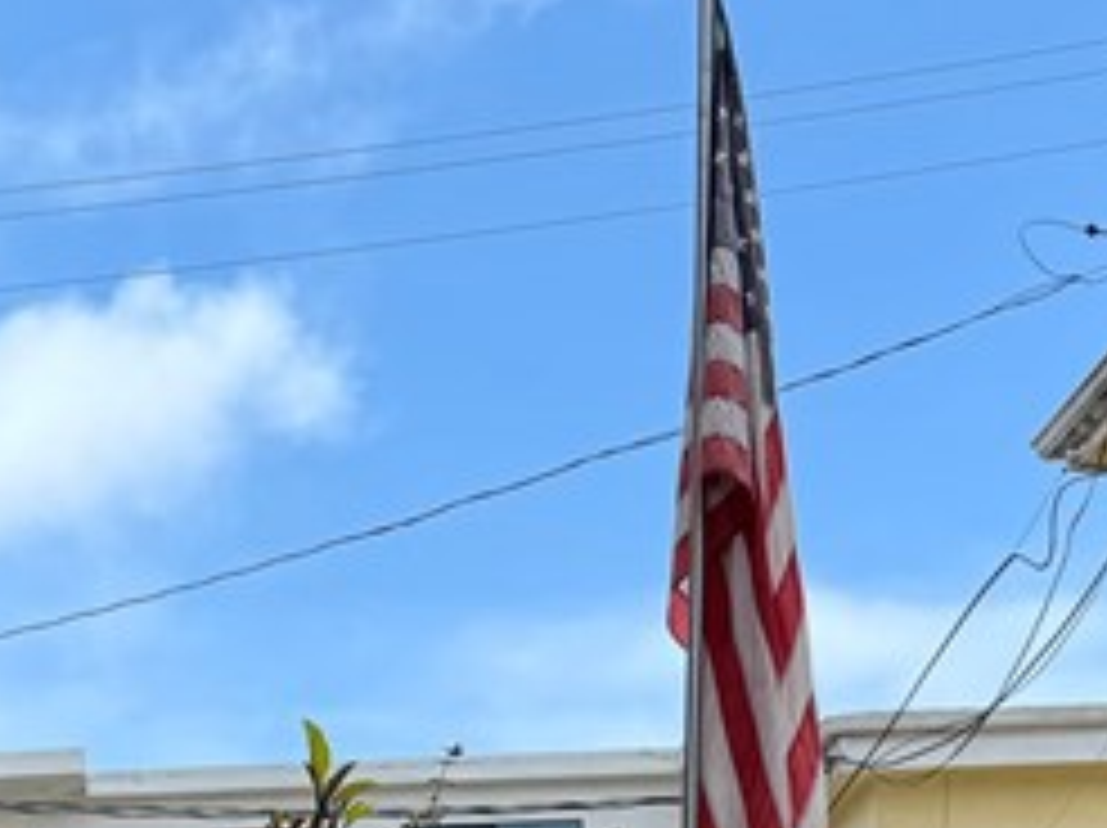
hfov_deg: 18.9
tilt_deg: -0.4
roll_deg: +0.3
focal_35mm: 100
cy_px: 1472
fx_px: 3195
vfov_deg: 13.3
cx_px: -86
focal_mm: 6.76
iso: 80
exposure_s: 1/1524
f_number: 1.78
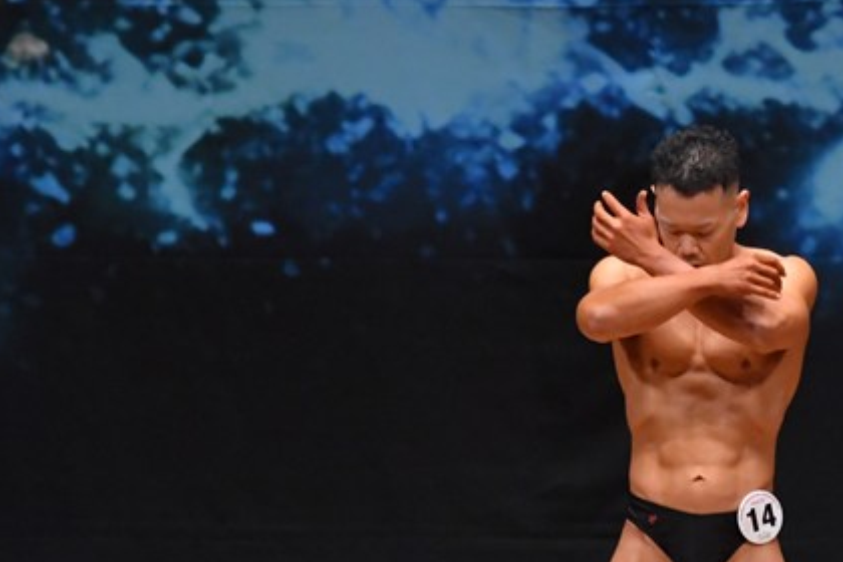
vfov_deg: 2.6
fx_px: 12316
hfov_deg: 3.9
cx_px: 661
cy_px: 510
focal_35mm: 526
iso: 5000
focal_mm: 190
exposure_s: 1/400
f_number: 5.6
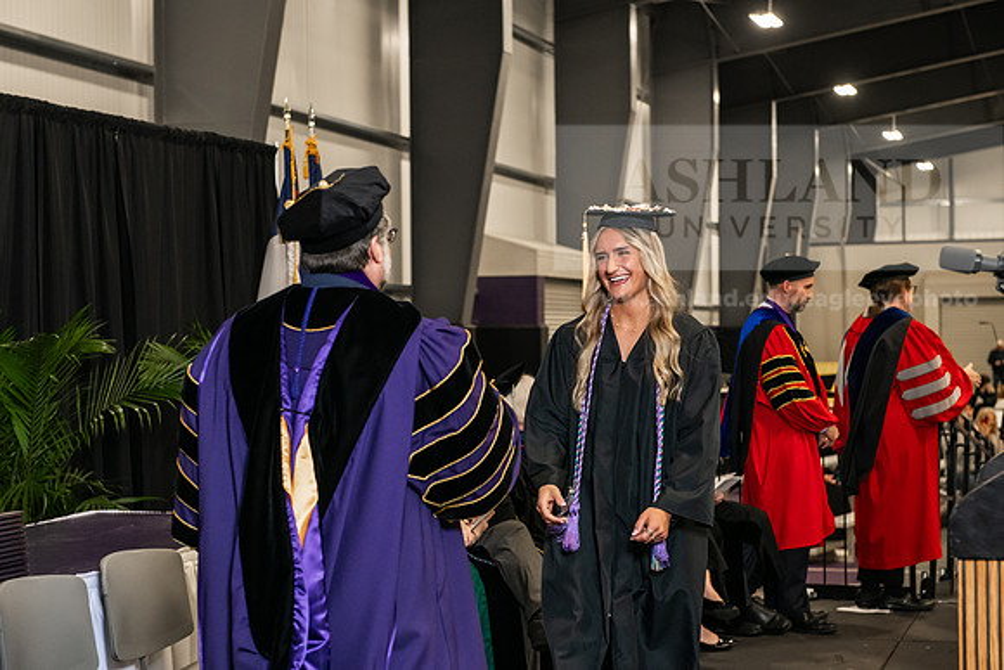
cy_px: 335
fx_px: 1953
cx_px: 502
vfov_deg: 19.5
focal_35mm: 70
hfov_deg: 28.8
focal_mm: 70
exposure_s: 1/200
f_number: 5
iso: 2500
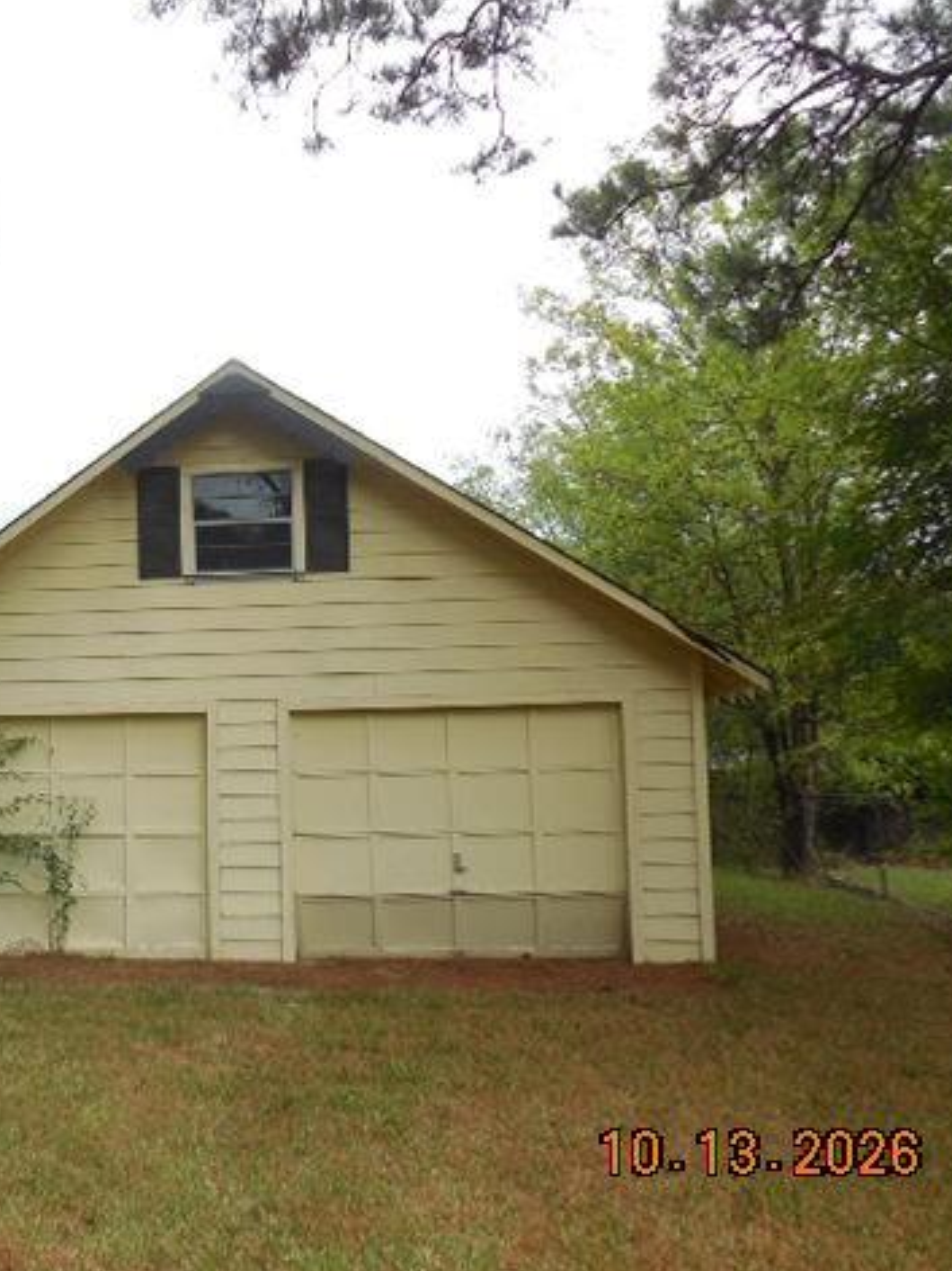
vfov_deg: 54.0
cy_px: 631
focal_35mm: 34
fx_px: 1247
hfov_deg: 39.3
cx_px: 129
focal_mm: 4.5
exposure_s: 1/400
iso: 125
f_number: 3.1
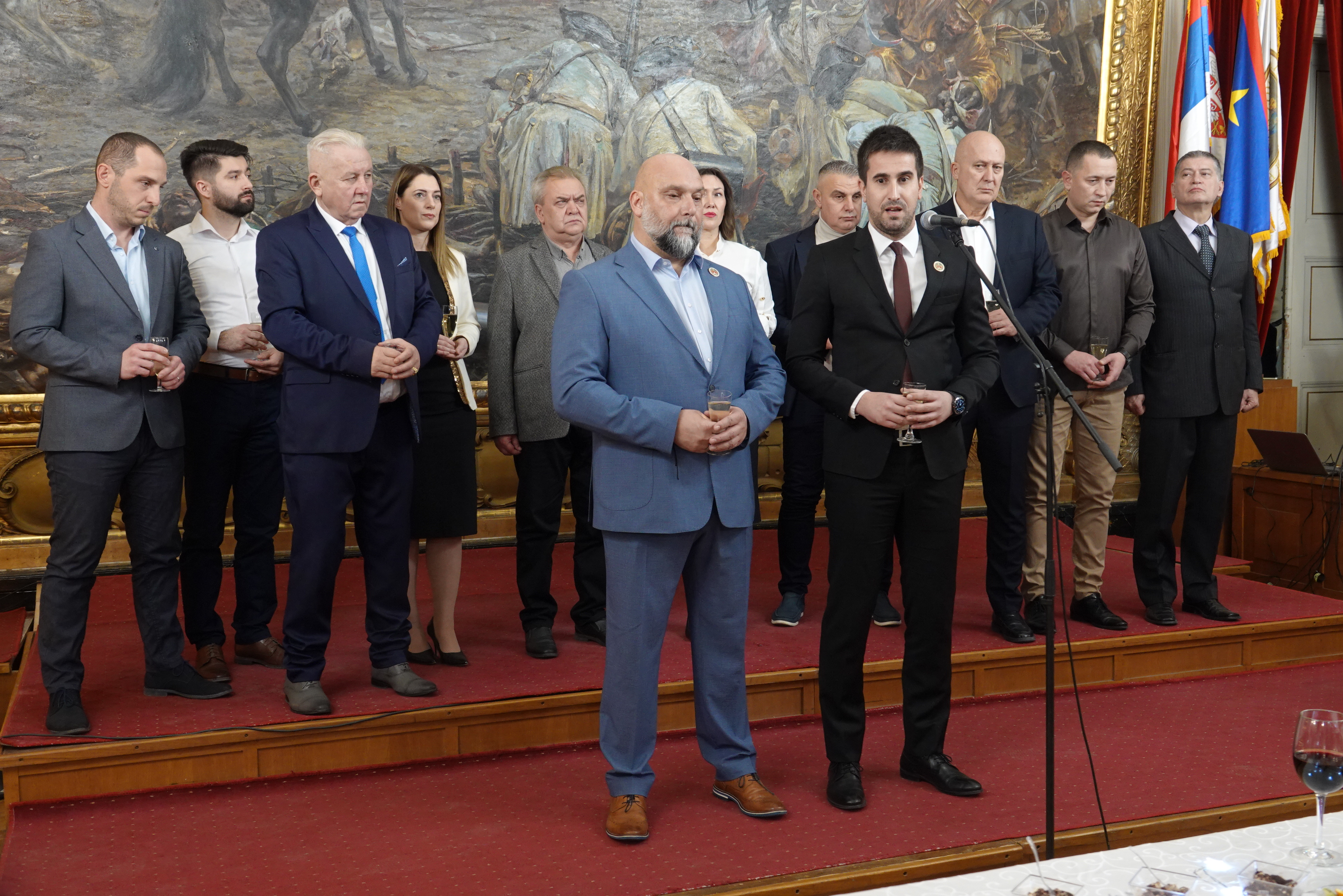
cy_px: 448
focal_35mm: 37
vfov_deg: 35.9
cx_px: 672
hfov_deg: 51.9
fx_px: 1380
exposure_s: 1/20
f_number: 3.2
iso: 800
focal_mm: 13.7
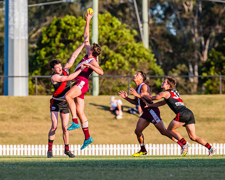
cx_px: 69
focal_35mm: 644
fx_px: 4286
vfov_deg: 2.4
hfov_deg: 3.0
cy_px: 79
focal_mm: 420
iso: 800
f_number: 6.3
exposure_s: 1/1600
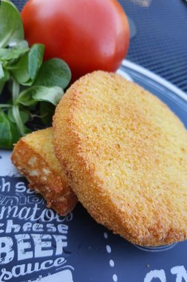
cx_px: 87
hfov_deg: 46.3
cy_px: 144
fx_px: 219
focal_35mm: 28
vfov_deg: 65.5
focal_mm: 4.32
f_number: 1.7
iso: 50
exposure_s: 1/159
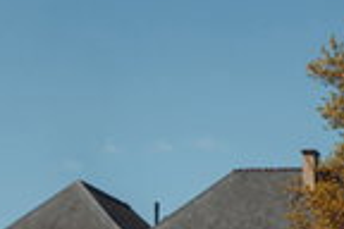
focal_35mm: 155
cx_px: 497
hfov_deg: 12.7
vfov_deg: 8.2
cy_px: 533
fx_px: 1481
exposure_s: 1/500
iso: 100
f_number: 5
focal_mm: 29
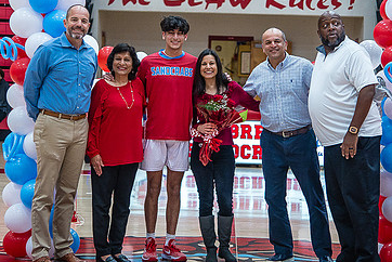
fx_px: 1308
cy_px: 82
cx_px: 199
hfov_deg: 17.0
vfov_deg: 11.4
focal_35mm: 120
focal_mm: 75
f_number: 4
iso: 2000
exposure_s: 1/320
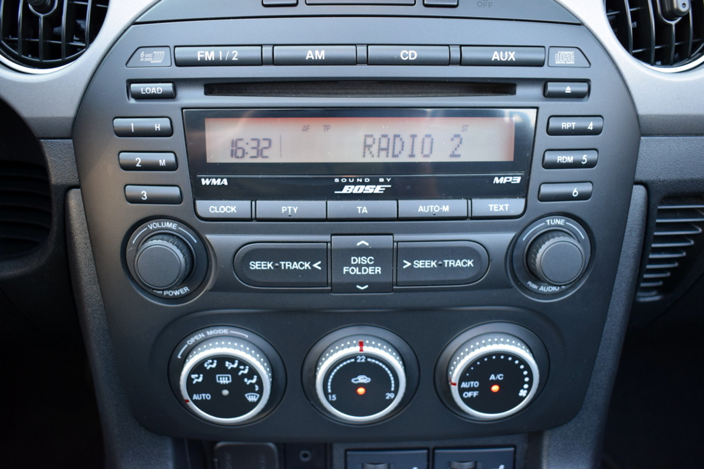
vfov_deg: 36.9
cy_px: 234
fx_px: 704
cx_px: 352
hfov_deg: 53.1
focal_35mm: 36
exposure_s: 1/60
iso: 720
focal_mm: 24
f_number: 4
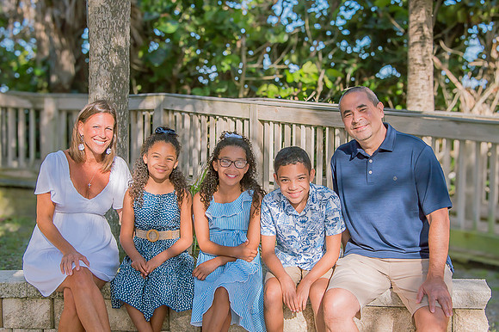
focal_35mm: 57
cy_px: 177
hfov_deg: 35.3
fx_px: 784
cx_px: 250
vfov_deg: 23.9
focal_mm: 35
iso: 100
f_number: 4
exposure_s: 1/1250
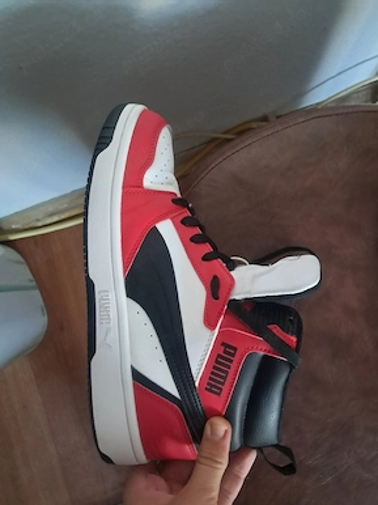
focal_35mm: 28
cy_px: 259
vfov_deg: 63.5
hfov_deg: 49.7
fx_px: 408
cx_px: 188
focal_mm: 4
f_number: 1.8
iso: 640
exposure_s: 1/25
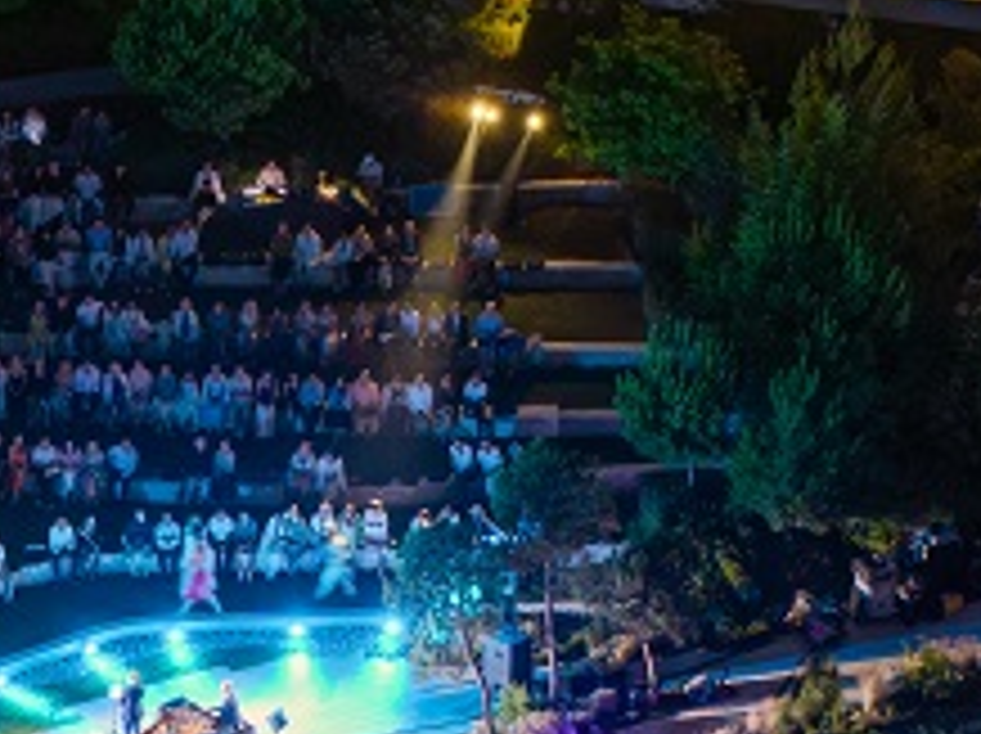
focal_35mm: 257
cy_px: 320
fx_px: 7275
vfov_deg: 5.8
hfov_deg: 7.7
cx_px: 320
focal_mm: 19.35
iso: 1420
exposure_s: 1/6
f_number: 2.8
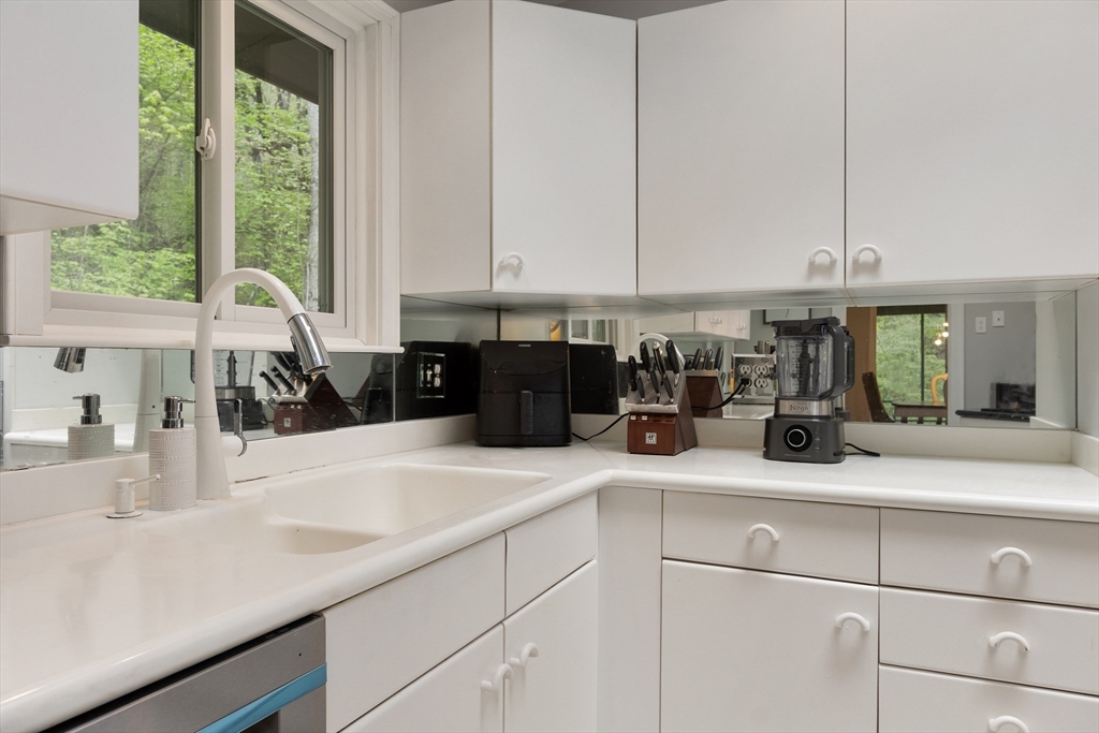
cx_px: 550
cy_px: 366
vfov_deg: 53.1
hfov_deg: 73.7
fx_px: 733
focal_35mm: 24
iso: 800
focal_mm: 16
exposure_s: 1/20
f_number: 6.3
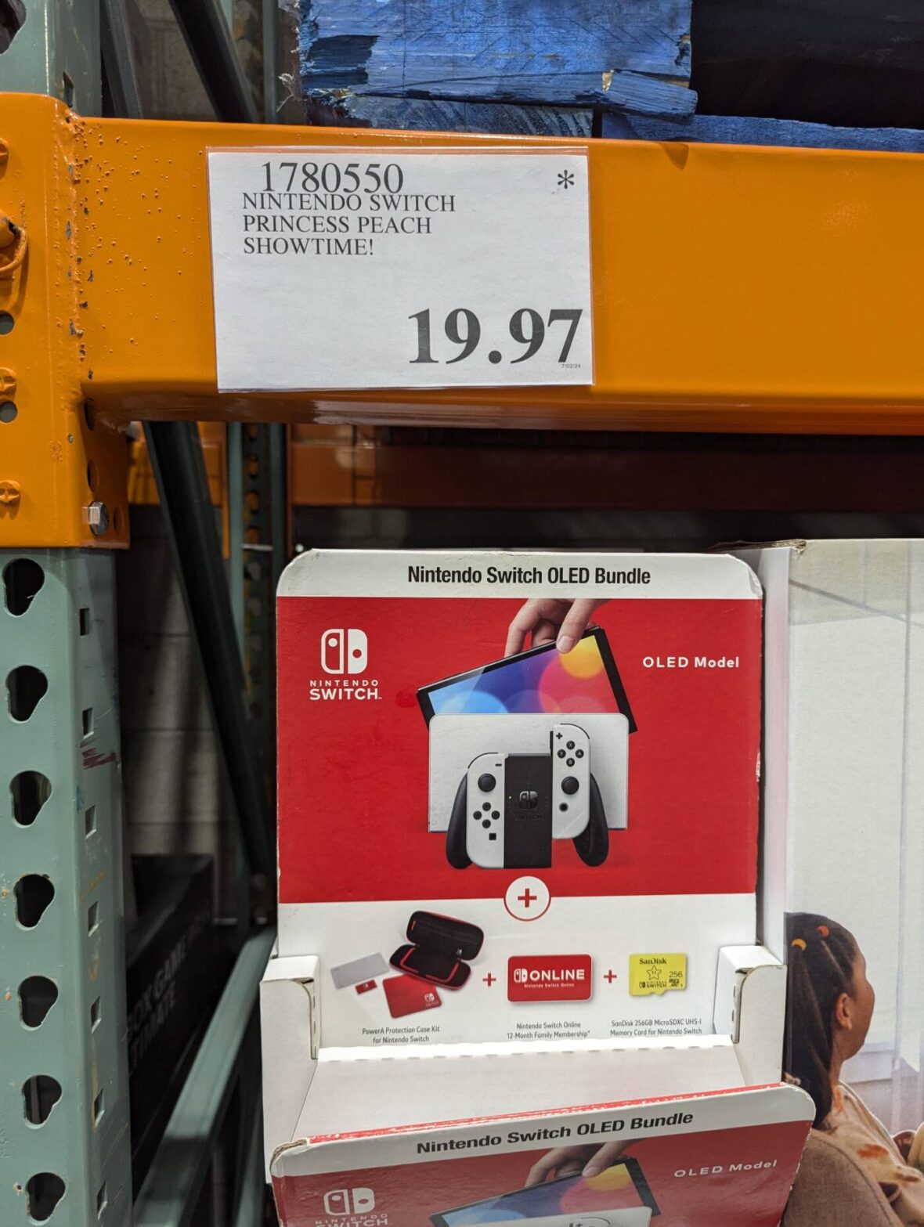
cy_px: 614
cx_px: 462
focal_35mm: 24
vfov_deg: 71.5
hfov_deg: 56.9
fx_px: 852
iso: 207
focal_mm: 6.81
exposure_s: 1/116
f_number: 1.85
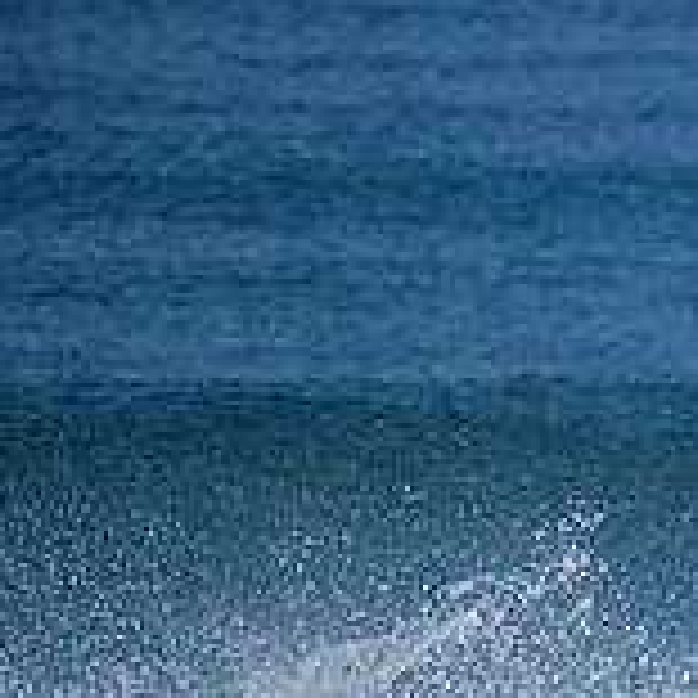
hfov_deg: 1.1
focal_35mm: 1594
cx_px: 1292
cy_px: 709
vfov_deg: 1.1
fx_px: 36364
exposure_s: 1/2000
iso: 200
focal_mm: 500
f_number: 5.6
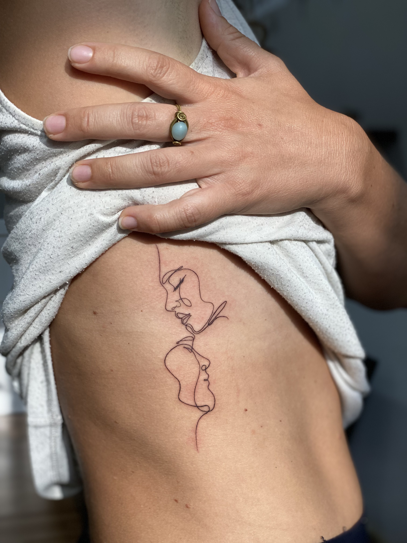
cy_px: 272
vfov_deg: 36.8
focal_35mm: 52
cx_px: 204
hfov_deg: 28.0
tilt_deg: -3.3
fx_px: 815
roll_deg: -0.2
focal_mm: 6
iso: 64
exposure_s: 1/120
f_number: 2
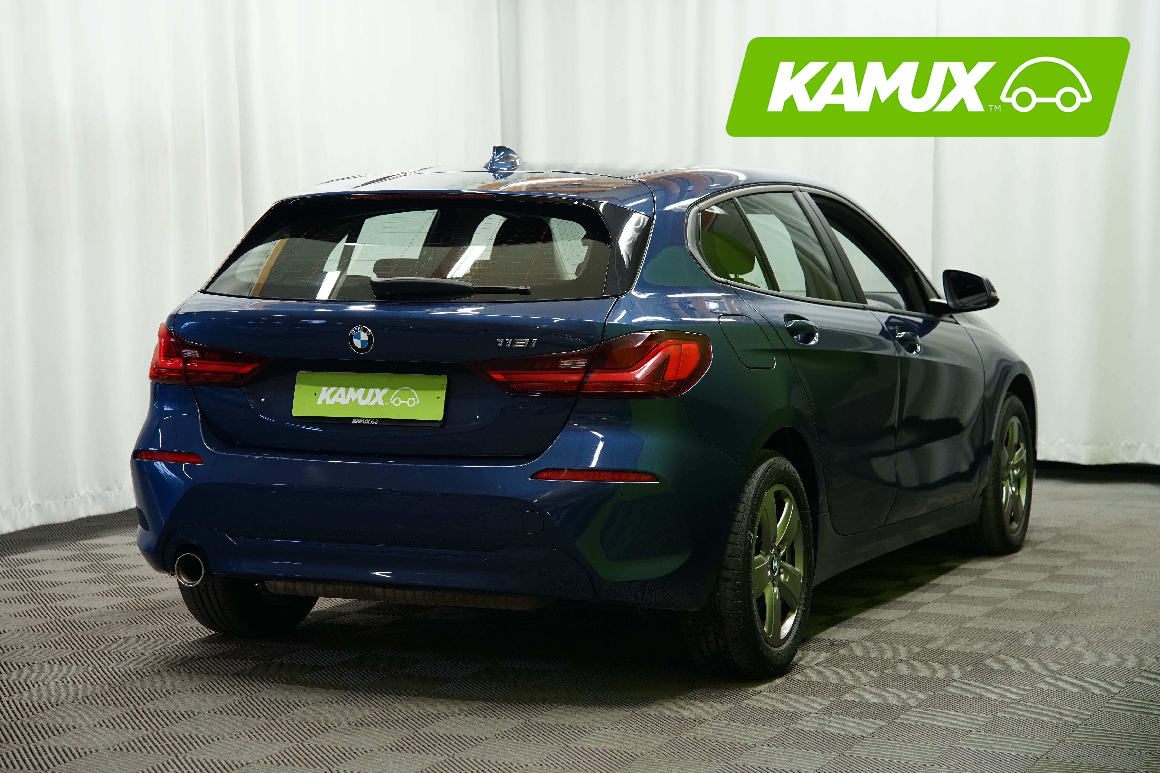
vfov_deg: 19.2
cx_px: 580
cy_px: 386
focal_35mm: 71
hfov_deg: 28.5
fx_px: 2288
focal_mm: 71
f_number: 5
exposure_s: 1/20
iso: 500
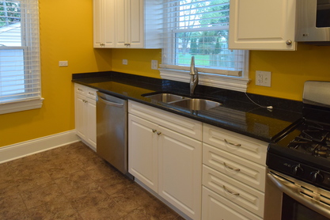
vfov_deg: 53.3
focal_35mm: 23
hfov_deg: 76.1
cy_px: 63
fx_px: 211
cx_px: 165
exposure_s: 1/60
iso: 640
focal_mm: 10
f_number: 4
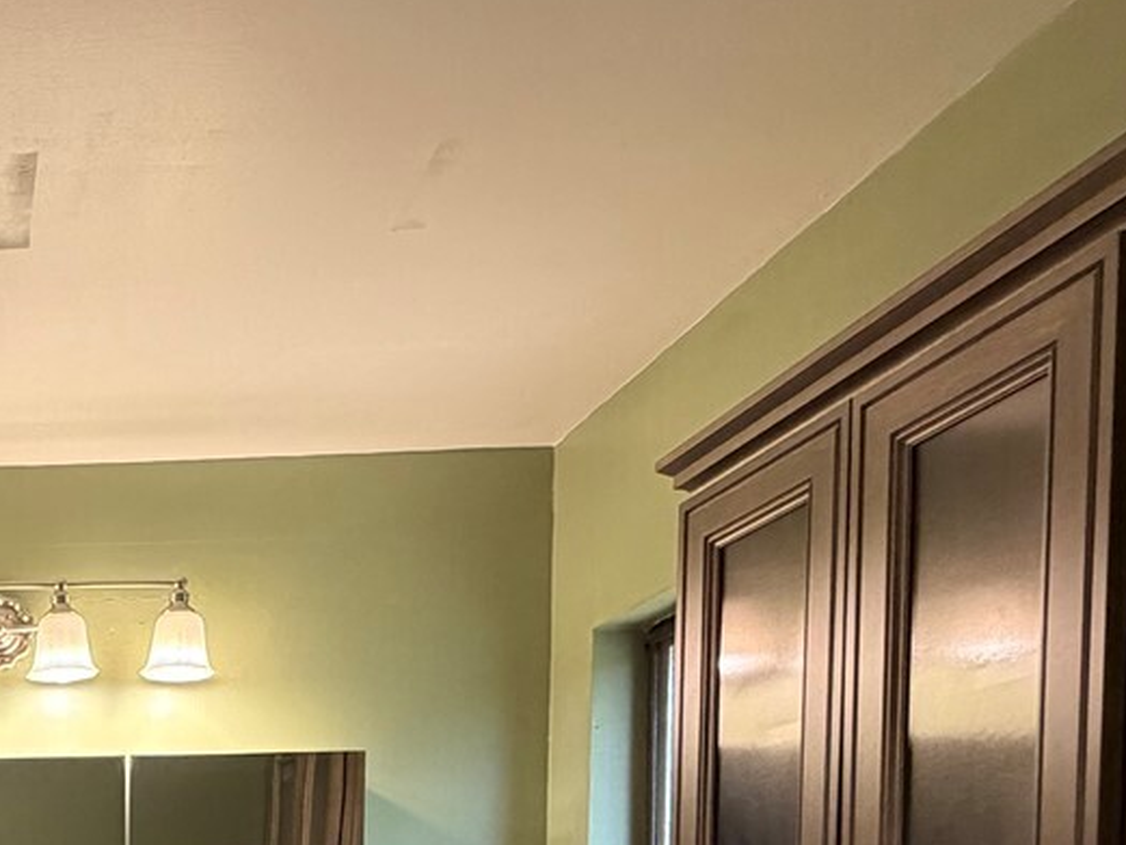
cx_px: -140
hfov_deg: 36.4
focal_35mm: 43
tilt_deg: -2.8
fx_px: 1399
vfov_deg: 28.4
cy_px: 1059
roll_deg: +0.7
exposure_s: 1/60
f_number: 2.2
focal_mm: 2.22
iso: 320
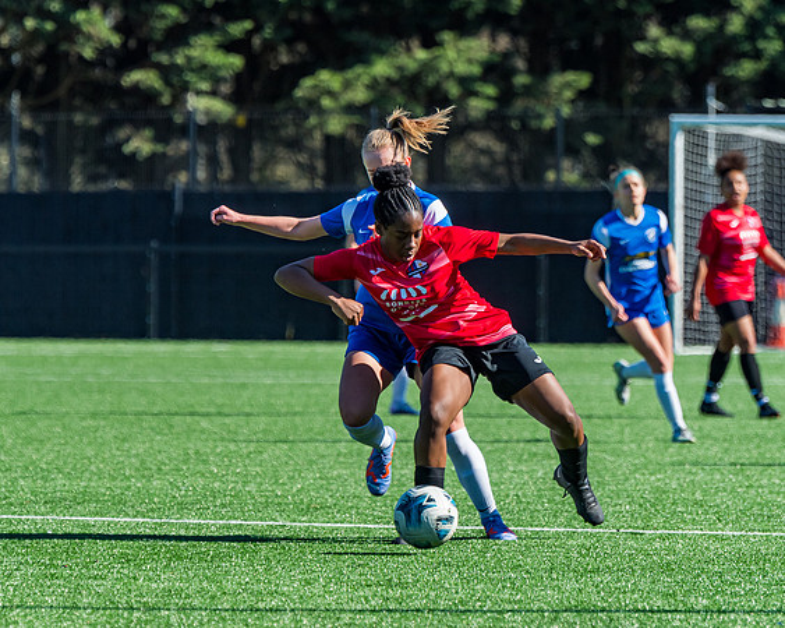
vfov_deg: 4.8
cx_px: 402
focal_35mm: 323
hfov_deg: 6.0
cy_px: 383
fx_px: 7491
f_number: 5
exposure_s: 1/1600
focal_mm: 210
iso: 400
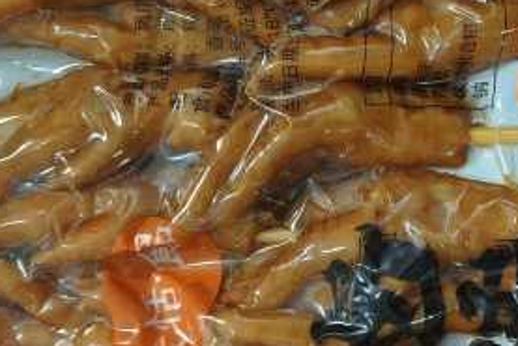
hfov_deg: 28.4
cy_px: 75
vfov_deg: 19.6
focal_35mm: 69
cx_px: 441
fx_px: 993
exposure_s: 1/50
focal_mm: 5.5
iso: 861
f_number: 1.75
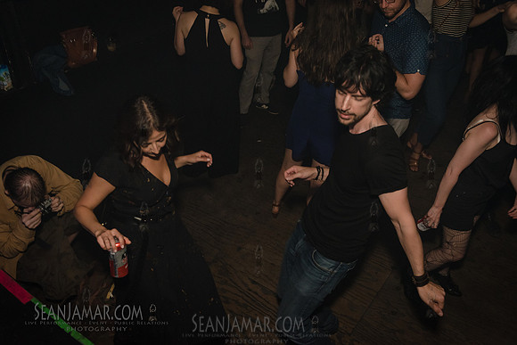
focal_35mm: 32
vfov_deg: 41.1
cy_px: 172
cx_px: 258
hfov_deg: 58.7
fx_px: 460
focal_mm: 32
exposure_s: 1/250
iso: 2000
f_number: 3.5
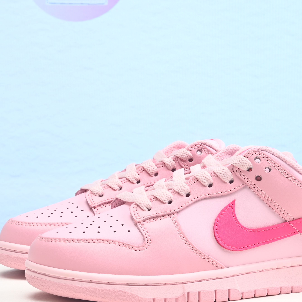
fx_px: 977
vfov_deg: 17.4
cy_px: 60
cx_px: 207
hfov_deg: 17.5
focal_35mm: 99
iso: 100
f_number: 16
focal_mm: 42
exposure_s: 1/2
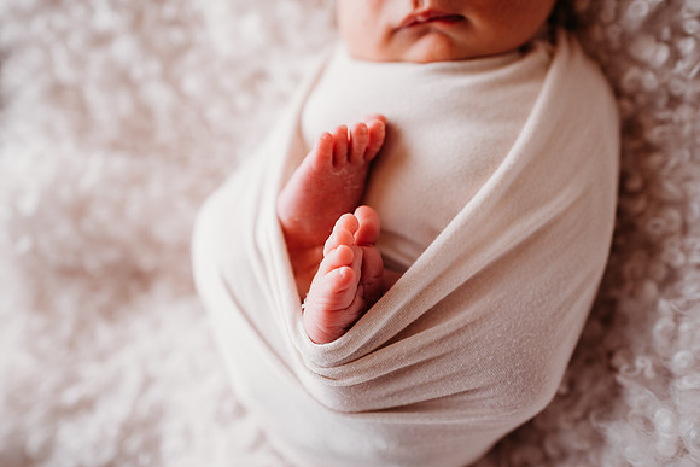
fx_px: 467
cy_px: 234
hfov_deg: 73.7
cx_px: 350
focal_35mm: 24
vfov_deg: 53.2
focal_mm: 24
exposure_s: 1/160
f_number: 2.2
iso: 100
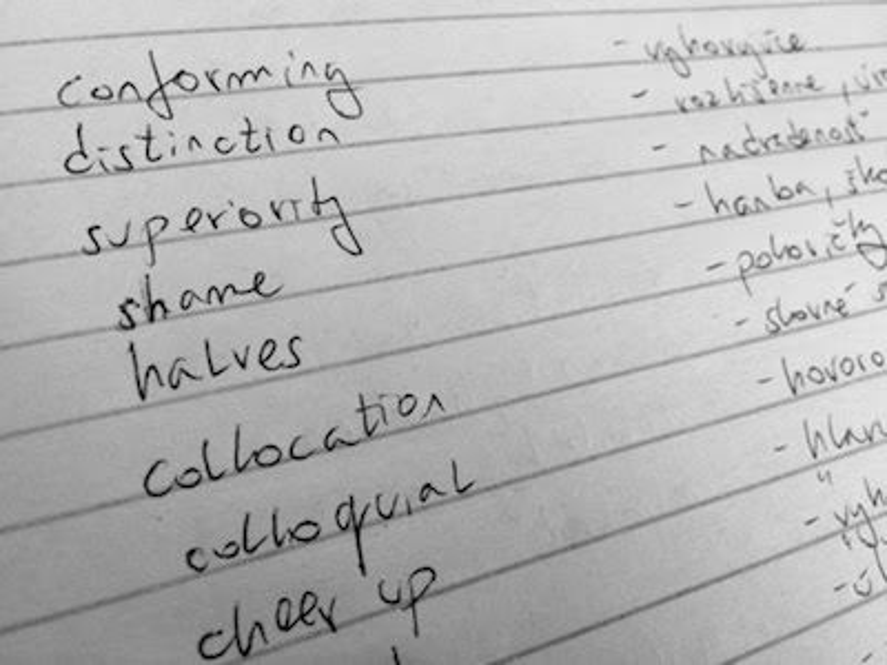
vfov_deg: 48.2
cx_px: 444
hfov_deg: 61.7
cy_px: 332
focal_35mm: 29
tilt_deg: -65.0
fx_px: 743
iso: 100
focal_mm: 4.15
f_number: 2.2
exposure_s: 1/33
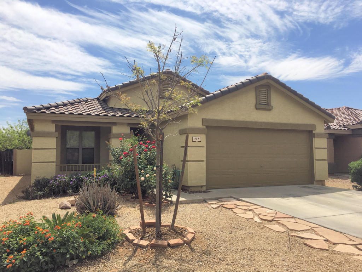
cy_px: 136
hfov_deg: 61.7
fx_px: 303
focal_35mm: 29
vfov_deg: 48.2
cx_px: 181
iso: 25
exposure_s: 1/2653
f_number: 2.2
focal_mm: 4.15
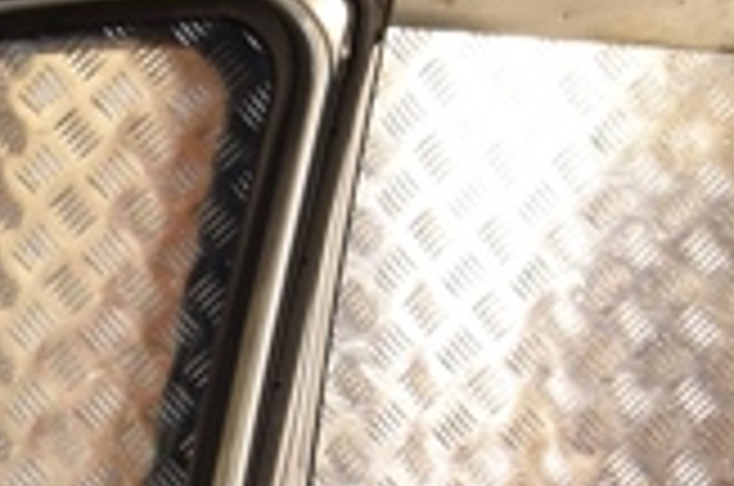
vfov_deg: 10.5
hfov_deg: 15.5
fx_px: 2523
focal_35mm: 124
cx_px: -288
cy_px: 778
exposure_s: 1/160
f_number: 5
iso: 800
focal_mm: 21
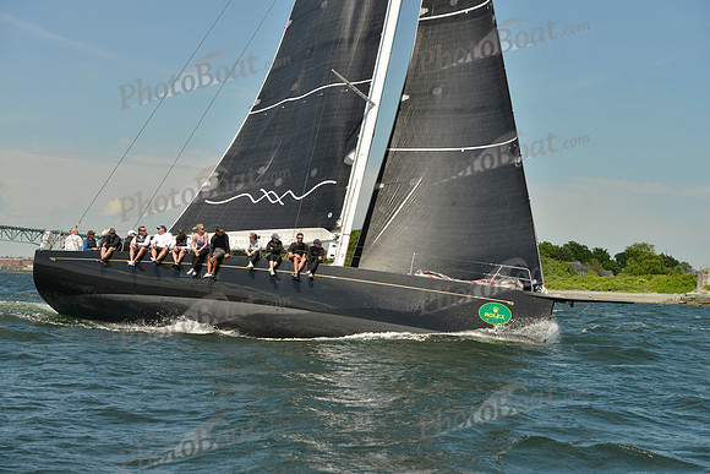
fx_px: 2012
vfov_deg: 13.4
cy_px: 237
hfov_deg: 20.0
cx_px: 355
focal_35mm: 102
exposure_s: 1/1600
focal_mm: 102
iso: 280
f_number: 8
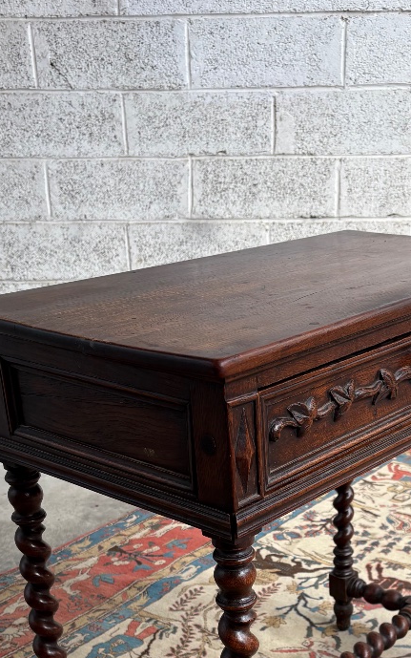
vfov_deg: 40.0
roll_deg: +1.1
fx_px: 860
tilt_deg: -24.7
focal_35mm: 48
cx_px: 267
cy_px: 536
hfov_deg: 26.8
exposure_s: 1/379
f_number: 1.6
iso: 50
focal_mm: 5.96
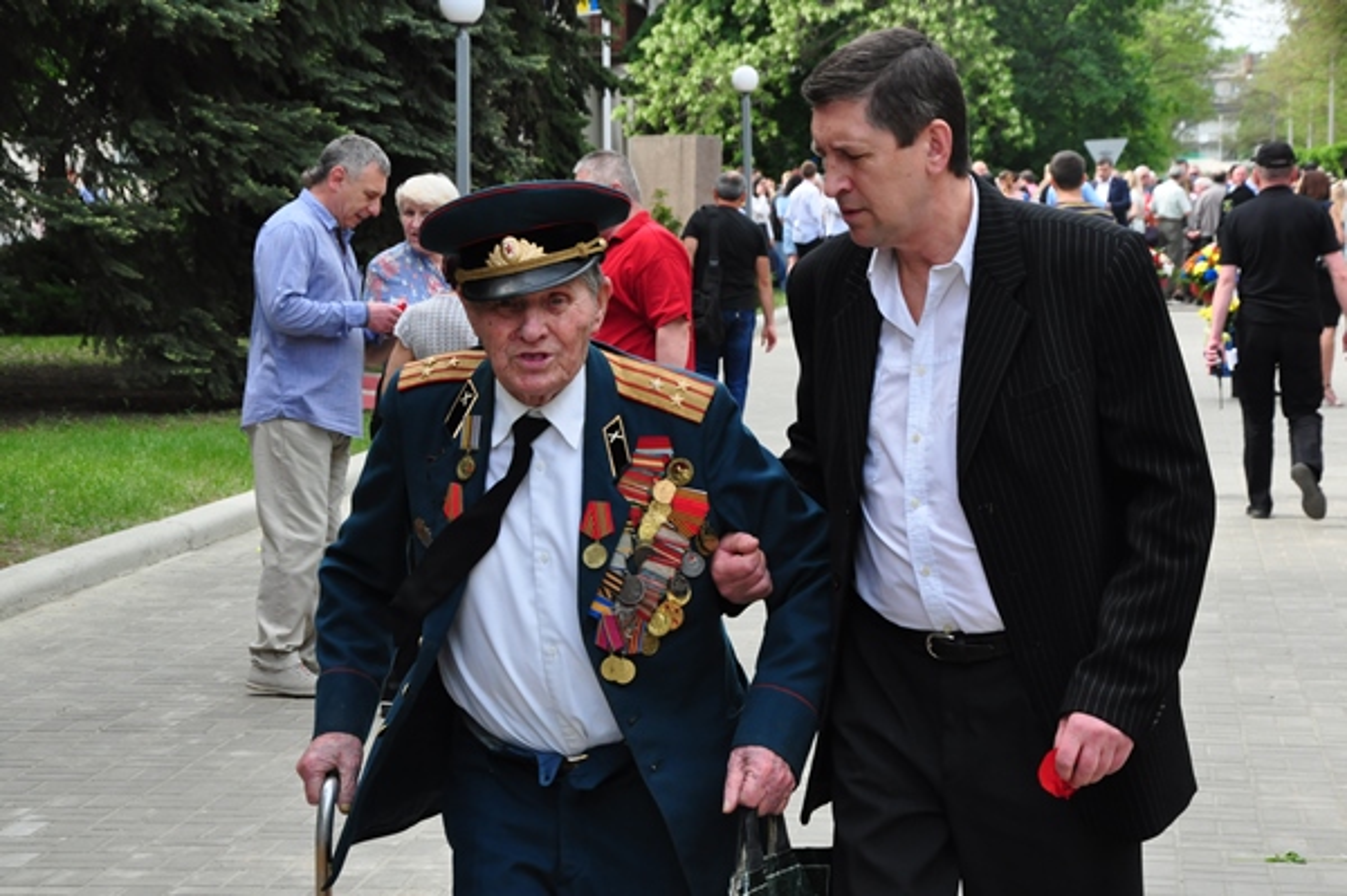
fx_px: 3701
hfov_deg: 20.6
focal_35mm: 99
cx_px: 674
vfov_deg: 13.8
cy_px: 448
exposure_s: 1/320
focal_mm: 66
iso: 800
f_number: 10
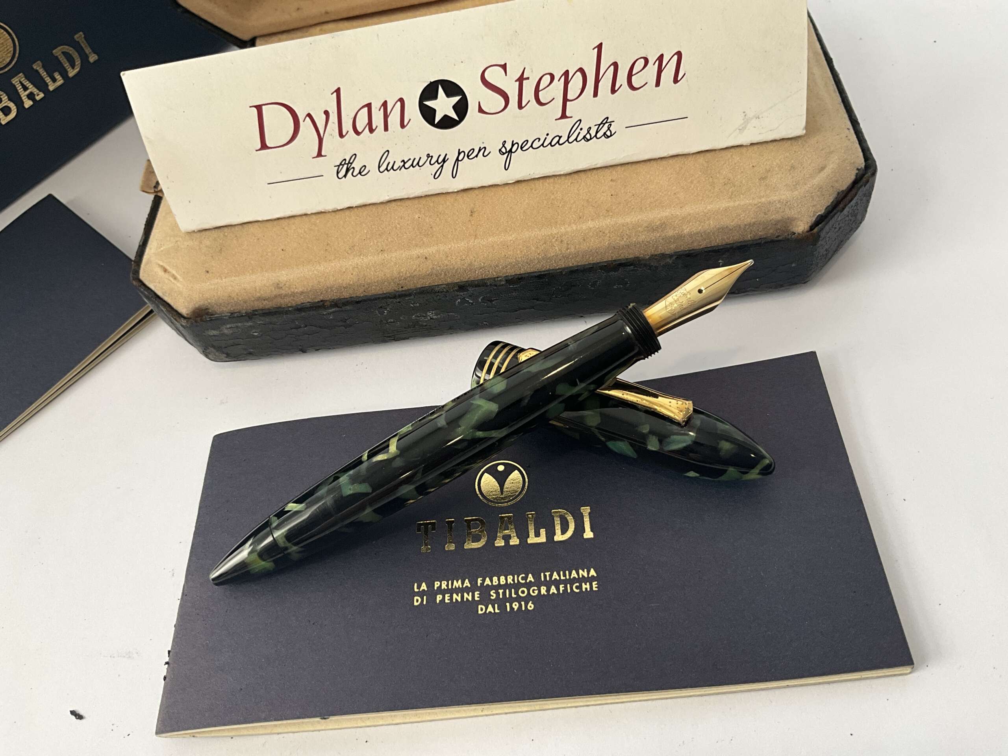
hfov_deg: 61.7
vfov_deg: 48.2
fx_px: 844
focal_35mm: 29
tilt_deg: -54.3
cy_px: 378
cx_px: 504
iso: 50
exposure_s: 1/100
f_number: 1.8
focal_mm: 3
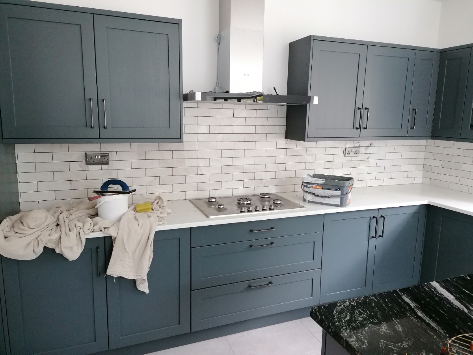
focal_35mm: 27
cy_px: 178
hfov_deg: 65.3
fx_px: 369
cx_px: 236
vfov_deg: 51.4
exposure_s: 1/25
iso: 400
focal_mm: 4.75
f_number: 1.8
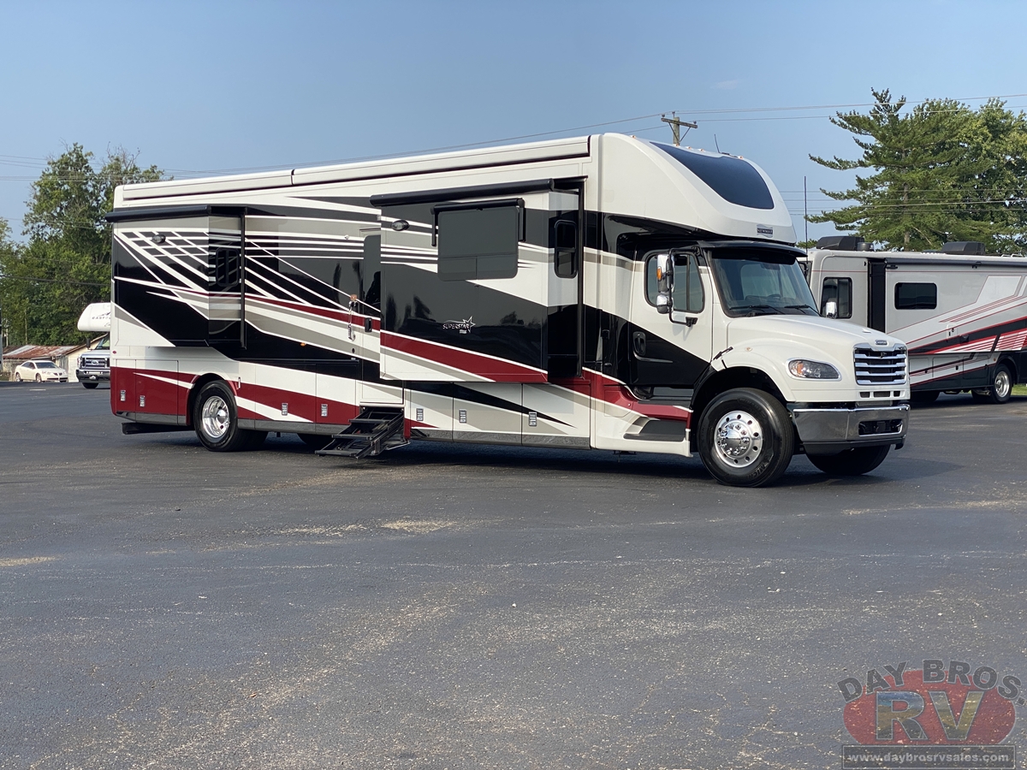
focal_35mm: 52
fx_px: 1543
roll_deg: +0.3
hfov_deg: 36.8
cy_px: 385
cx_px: 514
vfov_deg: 28.0
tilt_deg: -0.9
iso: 20
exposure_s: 1/1020
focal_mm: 6
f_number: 2
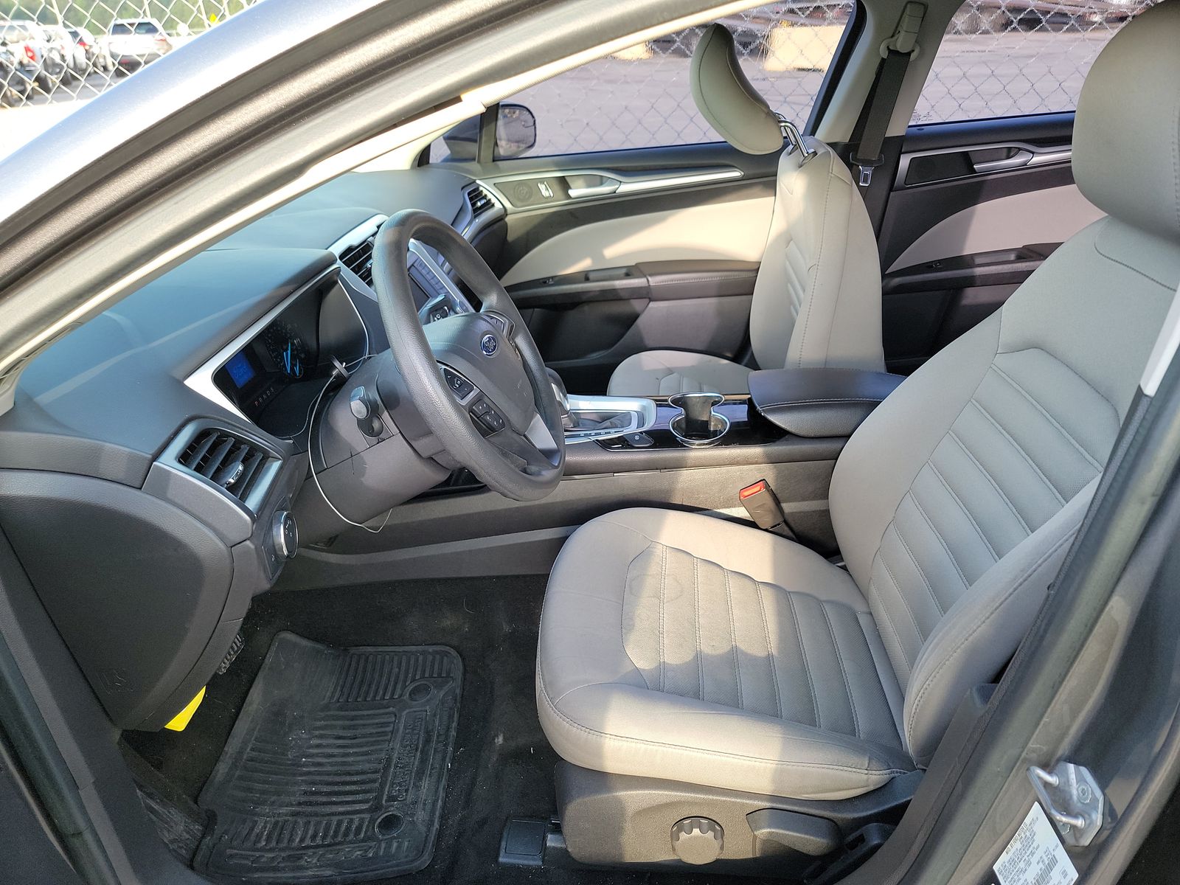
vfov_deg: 56.8
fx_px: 818
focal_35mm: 24
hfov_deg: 71.6
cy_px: 442
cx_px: 590
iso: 67
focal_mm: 6.7
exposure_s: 1/59
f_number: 1.8
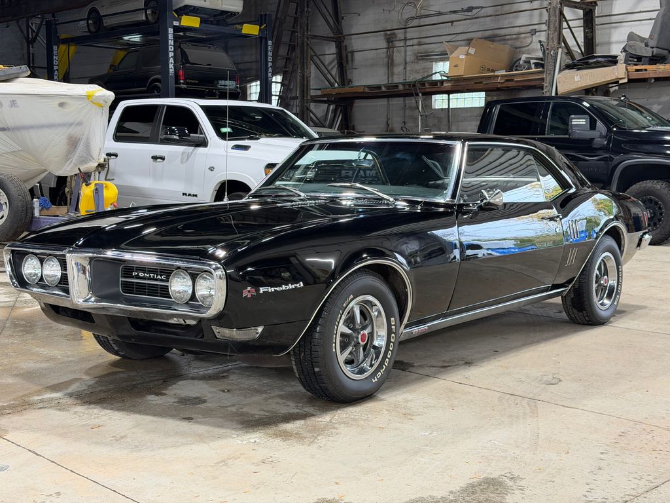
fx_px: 929
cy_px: 252
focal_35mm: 48
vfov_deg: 30.3
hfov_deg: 39.7
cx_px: 335
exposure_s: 1/60
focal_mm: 6.76
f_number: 1.78
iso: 125
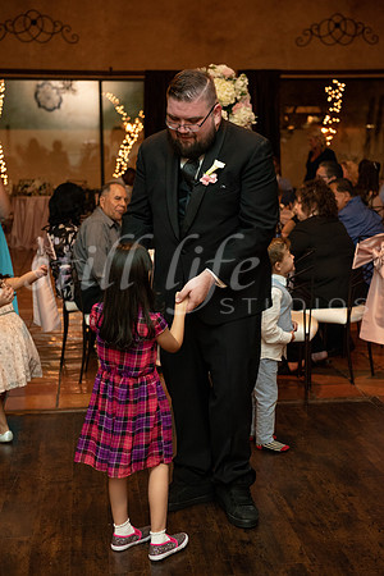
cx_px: 192
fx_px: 896
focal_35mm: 56
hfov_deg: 24.2
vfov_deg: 35.6
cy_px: 288
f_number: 3.2
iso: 3200
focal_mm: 56
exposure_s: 1/125
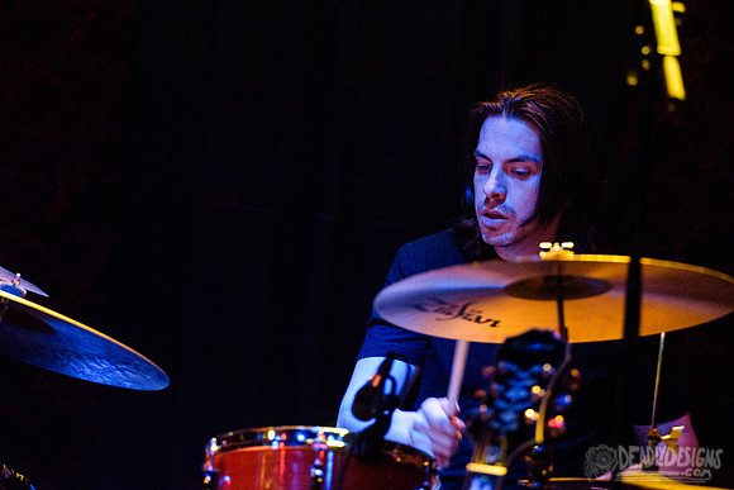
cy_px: 213
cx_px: 367
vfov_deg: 11.0
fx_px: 2535
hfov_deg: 16.5
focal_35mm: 124
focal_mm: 110
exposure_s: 1/160
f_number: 3.2
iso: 3200
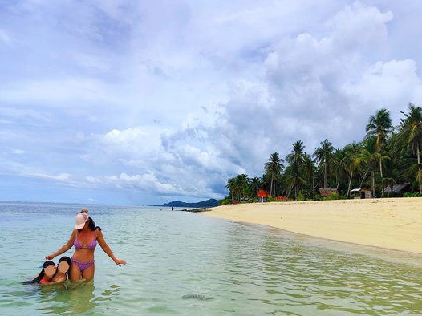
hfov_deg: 63.4
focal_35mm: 28
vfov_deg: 49.6
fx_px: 341
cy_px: 172
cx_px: 197
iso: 50
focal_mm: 6.19
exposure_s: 1/1827
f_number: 1.65
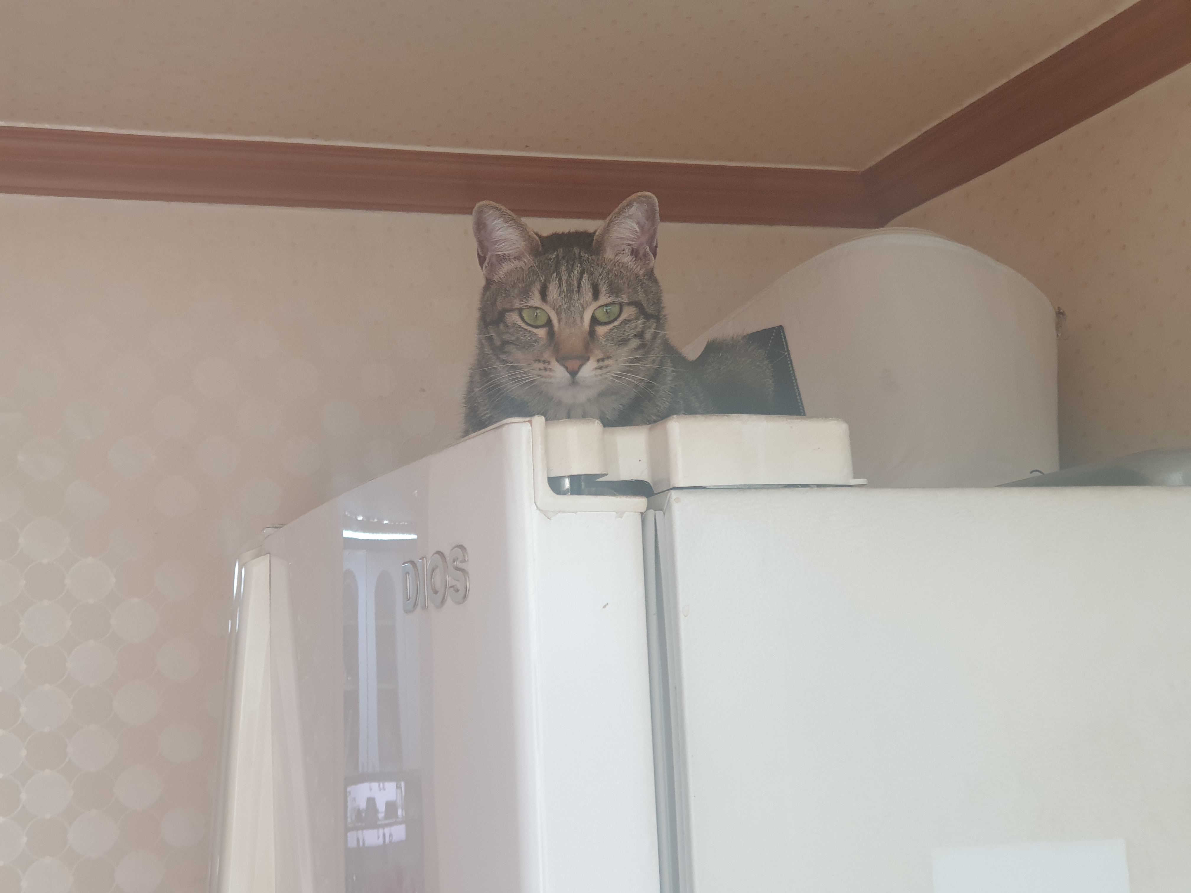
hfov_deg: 36.8
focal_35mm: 52
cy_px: 446
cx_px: 596
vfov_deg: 28.0
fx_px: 1789
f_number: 2.4
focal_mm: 6
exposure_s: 1/30
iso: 100
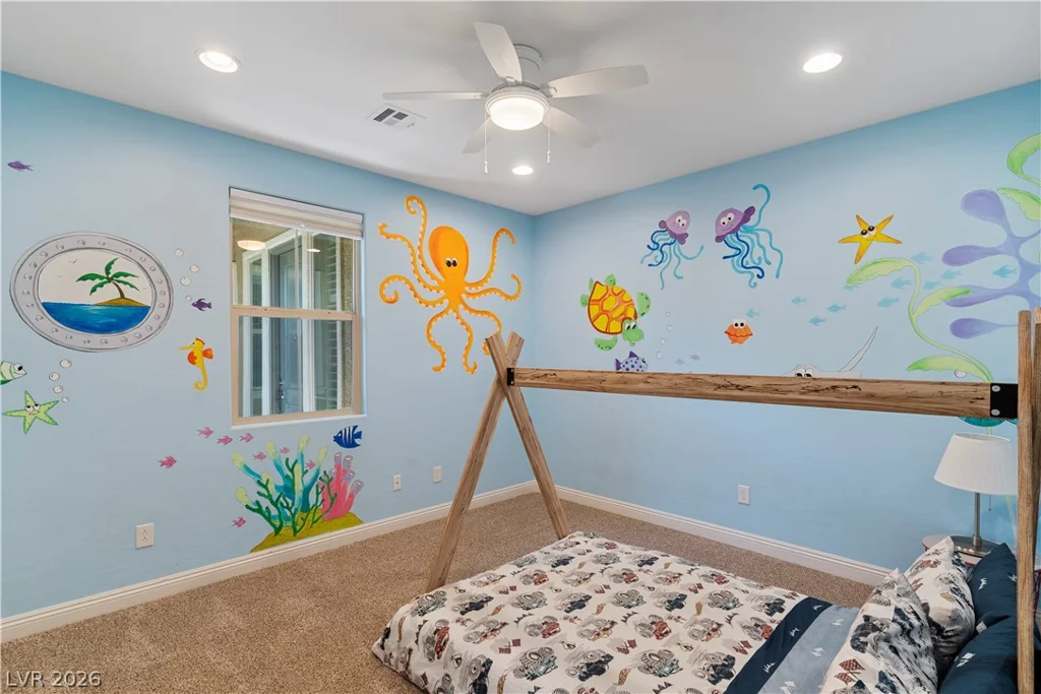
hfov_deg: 93.3
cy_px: 347
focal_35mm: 17
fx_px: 492
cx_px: 520
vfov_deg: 70.5
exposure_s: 1/1.67
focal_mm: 17
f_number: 8
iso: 500
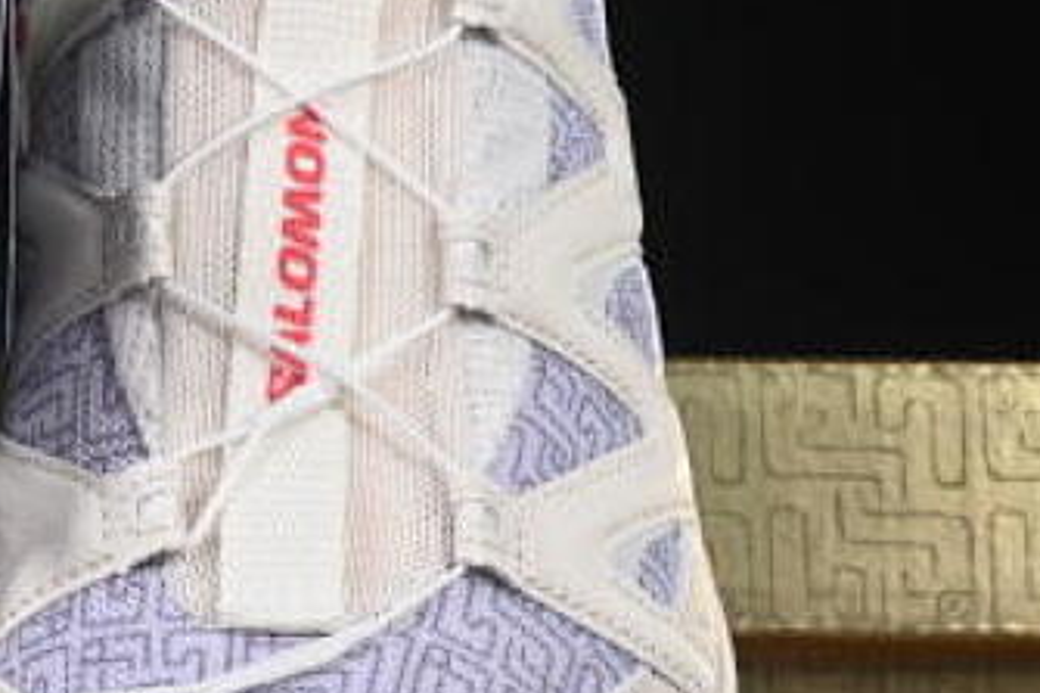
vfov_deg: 5.7
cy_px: 488
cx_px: -65
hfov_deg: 8.5
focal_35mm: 242
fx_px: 6987
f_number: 8
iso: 160
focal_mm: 50
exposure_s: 1/80
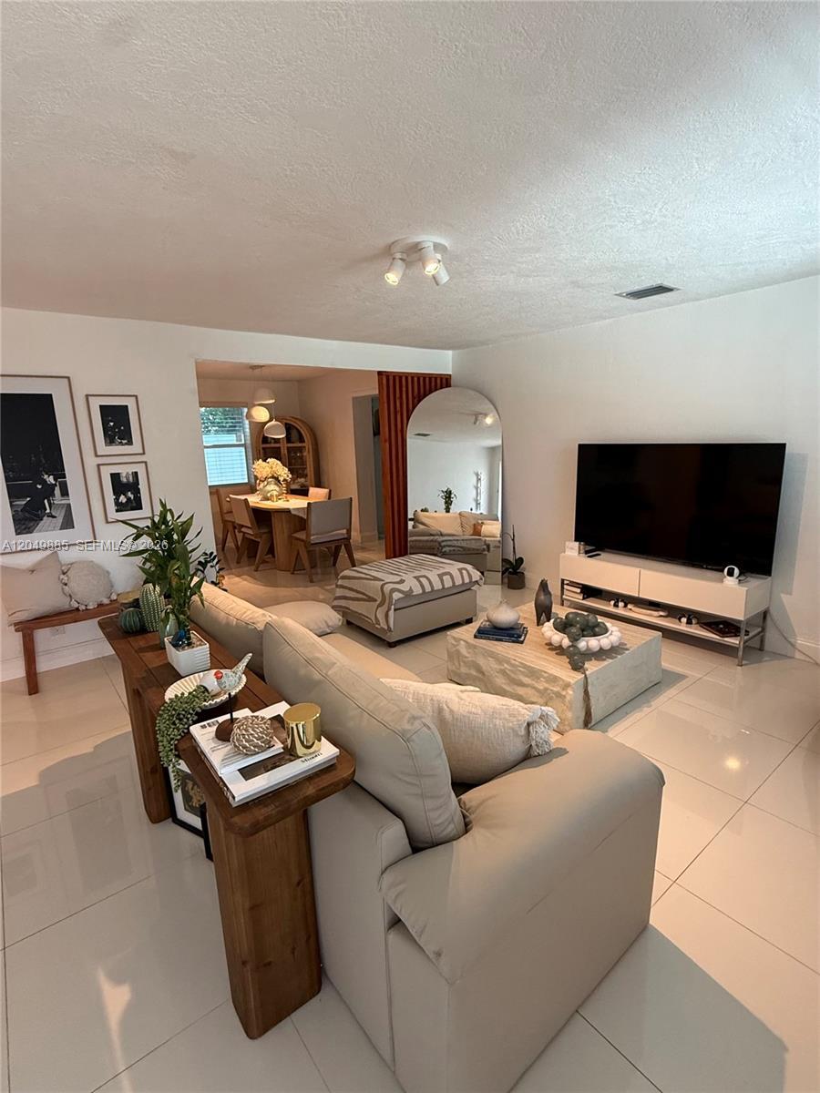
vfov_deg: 102.1
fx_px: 442
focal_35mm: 14
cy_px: 546
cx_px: 410
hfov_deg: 85.7
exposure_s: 1/120
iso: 250
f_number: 2.2
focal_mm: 2.22
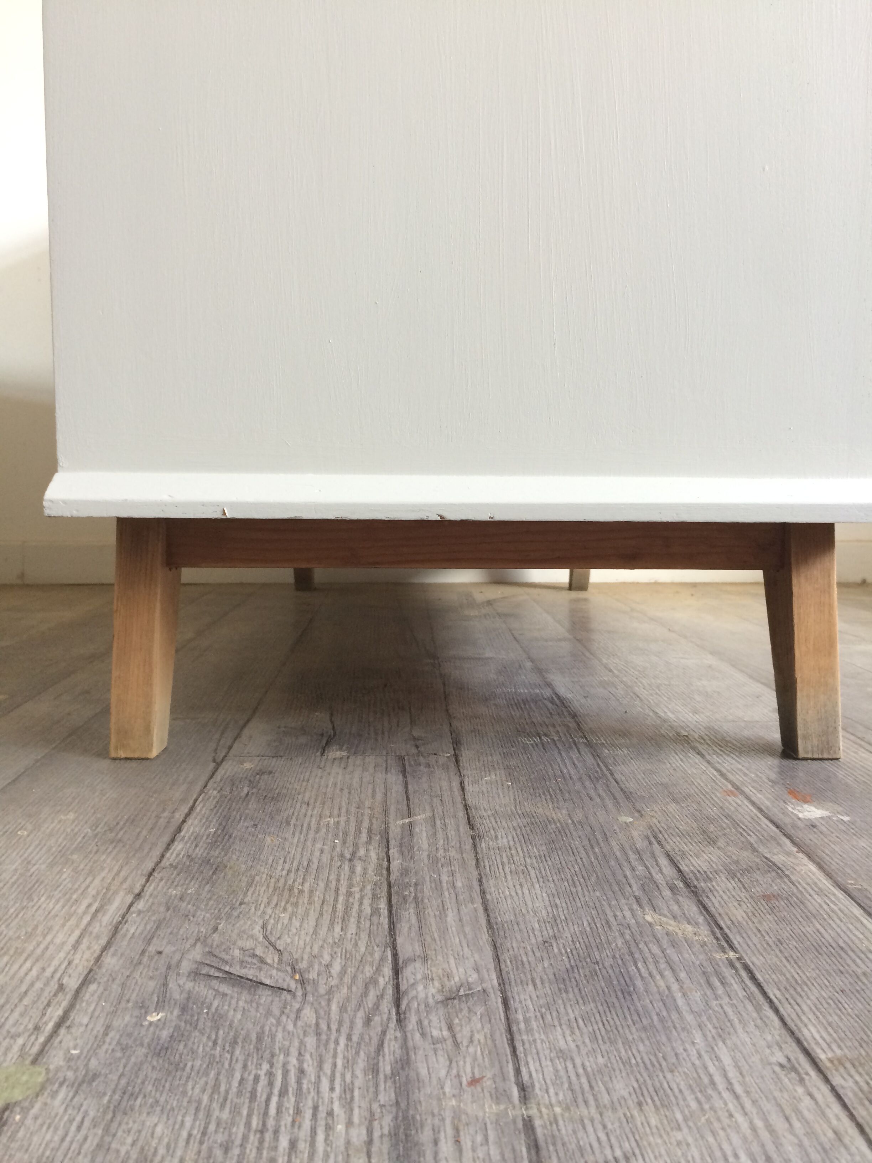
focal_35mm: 29
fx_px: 974
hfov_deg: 48.2
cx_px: 436
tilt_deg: -6.8
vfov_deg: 61.7
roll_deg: +1.6
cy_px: 582
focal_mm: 4.15
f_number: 2.2
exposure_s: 1/33
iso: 125
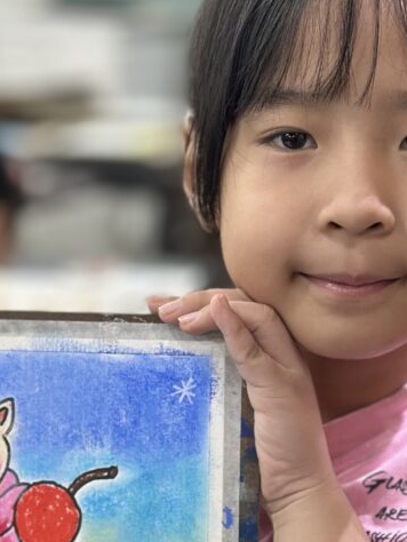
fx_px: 2114
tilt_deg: -11.3
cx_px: 205
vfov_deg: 14.6
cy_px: 380
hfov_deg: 11.0
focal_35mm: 135
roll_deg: -1.0
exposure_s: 1/50
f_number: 1.78
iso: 80
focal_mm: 6.86
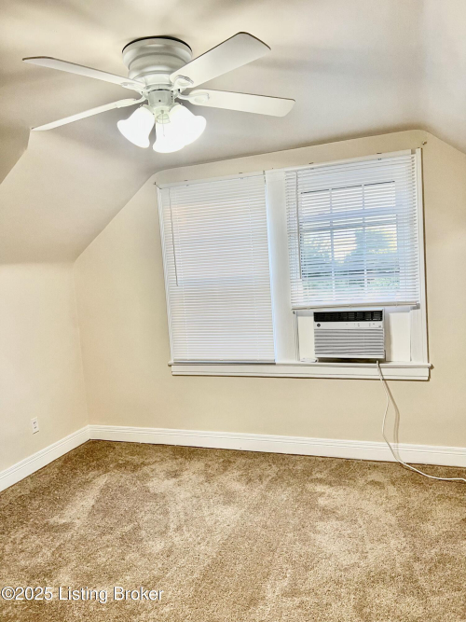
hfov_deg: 53.0
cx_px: 233
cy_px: 311
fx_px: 467
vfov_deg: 67.3
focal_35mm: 26
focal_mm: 5.7
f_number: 1.5
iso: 125
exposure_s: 1/60
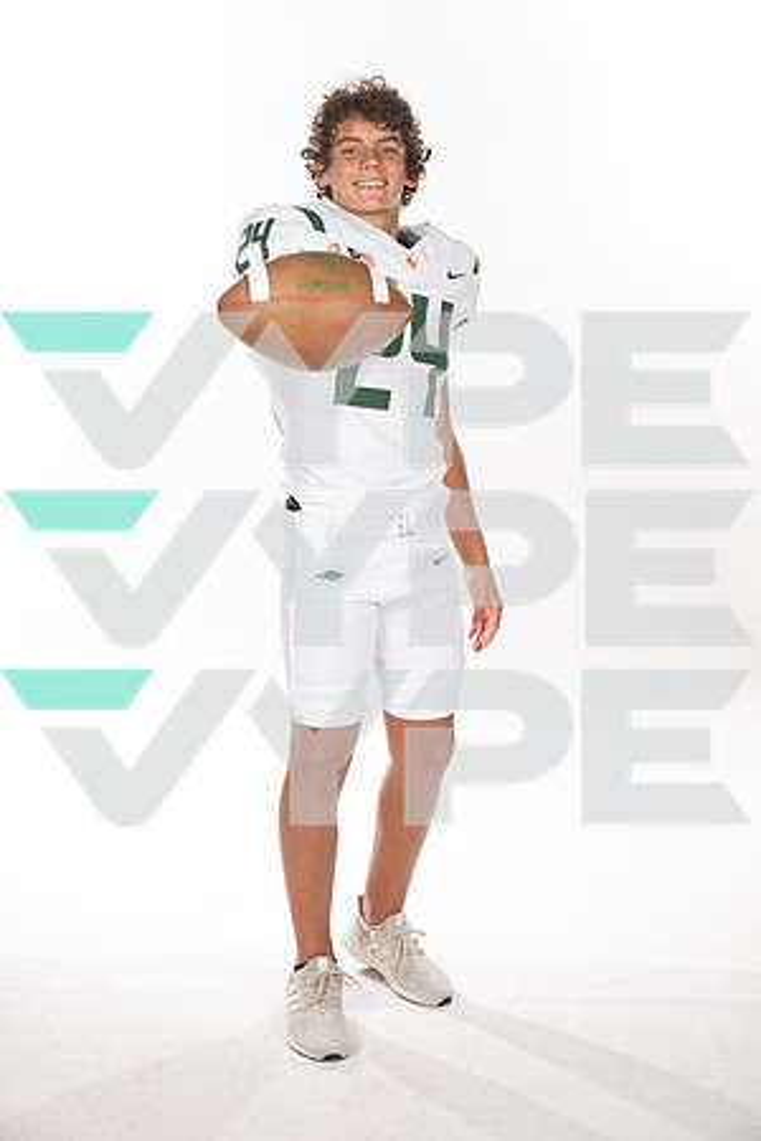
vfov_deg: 35.6
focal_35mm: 56
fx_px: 1776
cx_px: 380
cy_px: 570
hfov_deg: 24.2
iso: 640
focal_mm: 56
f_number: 8
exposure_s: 1/400
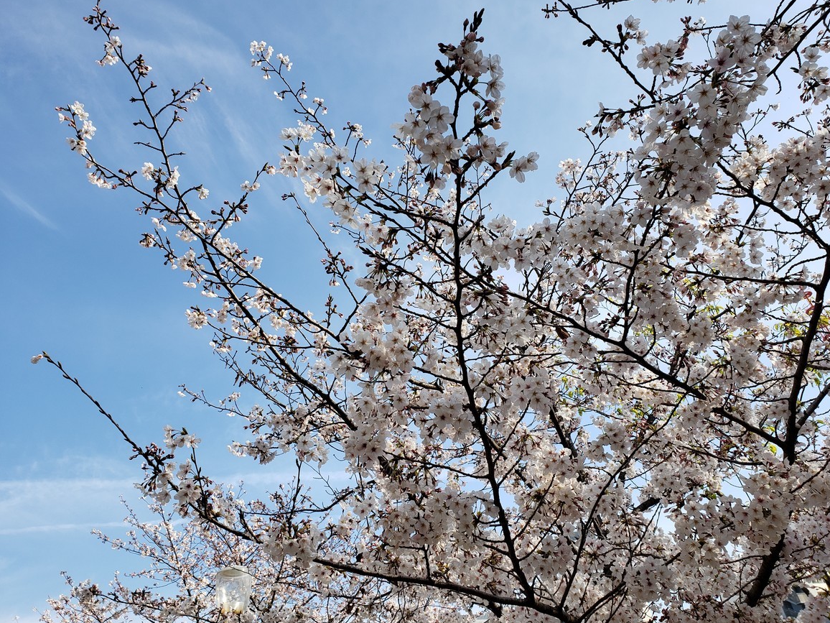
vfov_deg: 51.4
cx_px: 419
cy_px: 305
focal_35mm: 27
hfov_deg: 65.3
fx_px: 647
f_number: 2.4
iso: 50
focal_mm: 4.3
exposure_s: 1/690
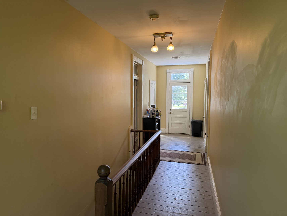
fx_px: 199
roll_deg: +0.1
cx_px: 144
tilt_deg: -3.6
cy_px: 108
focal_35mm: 24
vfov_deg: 56.8
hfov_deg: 71.6
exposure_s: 1/144
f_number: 1.78
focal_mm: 6.76
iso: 200
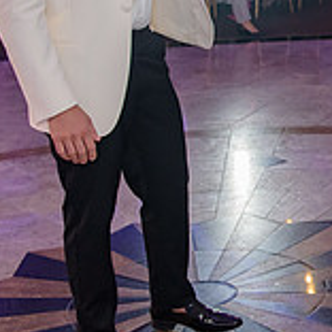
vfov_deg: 16.8
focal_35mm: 101
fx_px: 1096
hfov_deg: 16.0
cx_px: 477
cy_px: -18
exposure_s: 1/125
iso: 1600
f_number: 3.2
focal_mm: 32
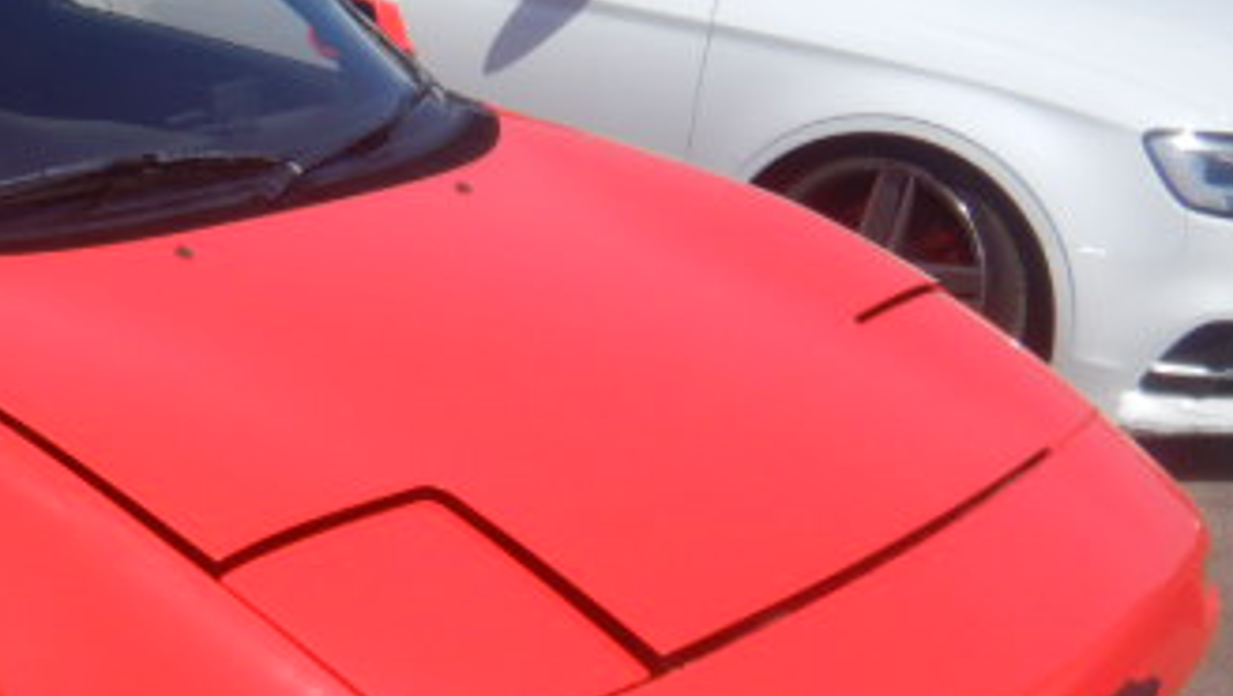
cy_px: 568
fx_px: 1668
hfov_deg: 37.7
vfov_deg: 23.2
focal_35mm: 51
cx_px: 113
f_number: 2.8
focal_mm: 4.3
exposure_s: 1/800
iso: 125
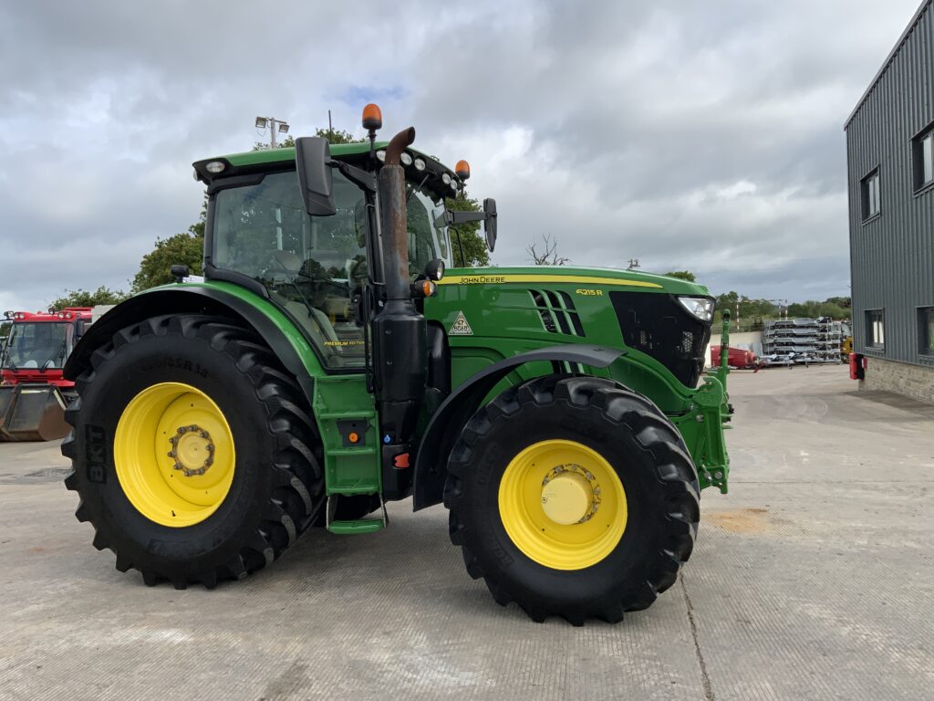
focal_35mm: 29
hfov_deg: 61.7
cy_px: 350
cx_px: 467
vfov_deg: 48.2
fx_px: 782
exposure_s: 1/1451
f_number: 1.8
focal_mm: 3
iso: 16
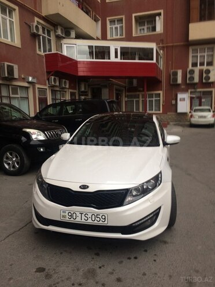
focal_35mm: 29
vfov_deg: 61.7
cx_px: 108
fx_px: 240
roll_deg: +1.0
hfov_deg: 48.2
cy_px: 144
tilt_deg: -7.1
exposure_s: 1/50
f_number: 2.2
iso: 32
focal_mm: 4.15
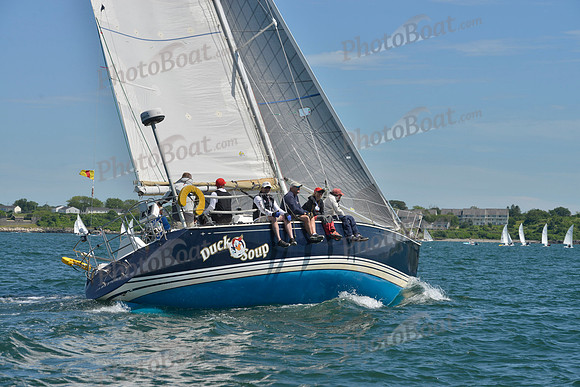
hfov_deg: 18.6
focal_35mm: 110
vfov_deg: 12.5
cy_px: 194
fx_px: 1773
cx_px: 290
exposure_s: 1/1250
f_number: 10
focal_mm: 110
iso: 280
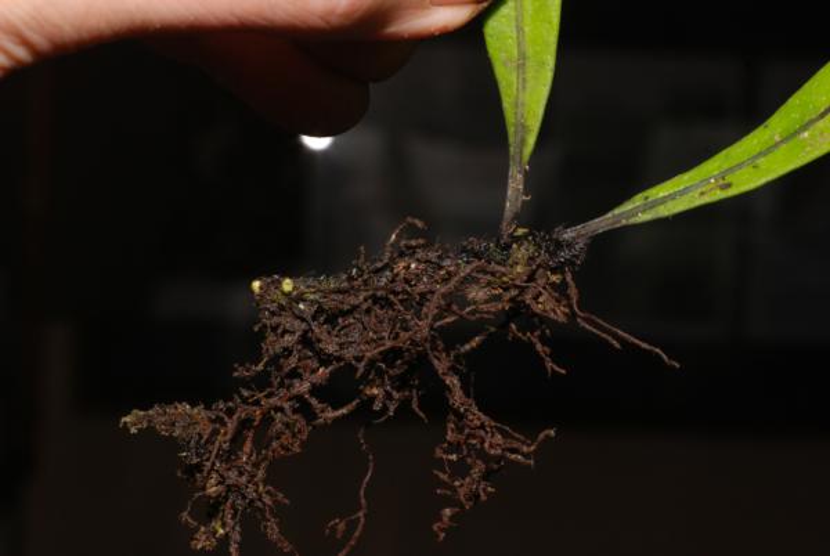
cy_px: 278
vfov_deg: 13.1
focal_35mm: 105
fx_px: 2424
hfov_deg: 19.4
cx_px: 415
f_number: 22
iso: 200
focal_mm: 70
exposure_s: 1/60
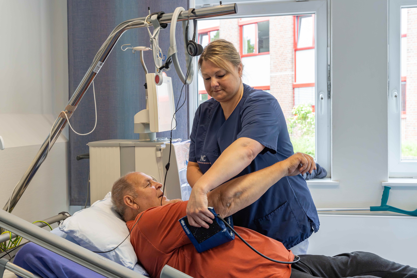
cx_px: 208
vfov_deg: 31.1
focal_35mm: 43
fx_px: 500
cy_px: 139
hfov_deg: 45.2
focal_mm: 43.2
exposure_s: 1/250
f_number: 6.3
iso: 1600
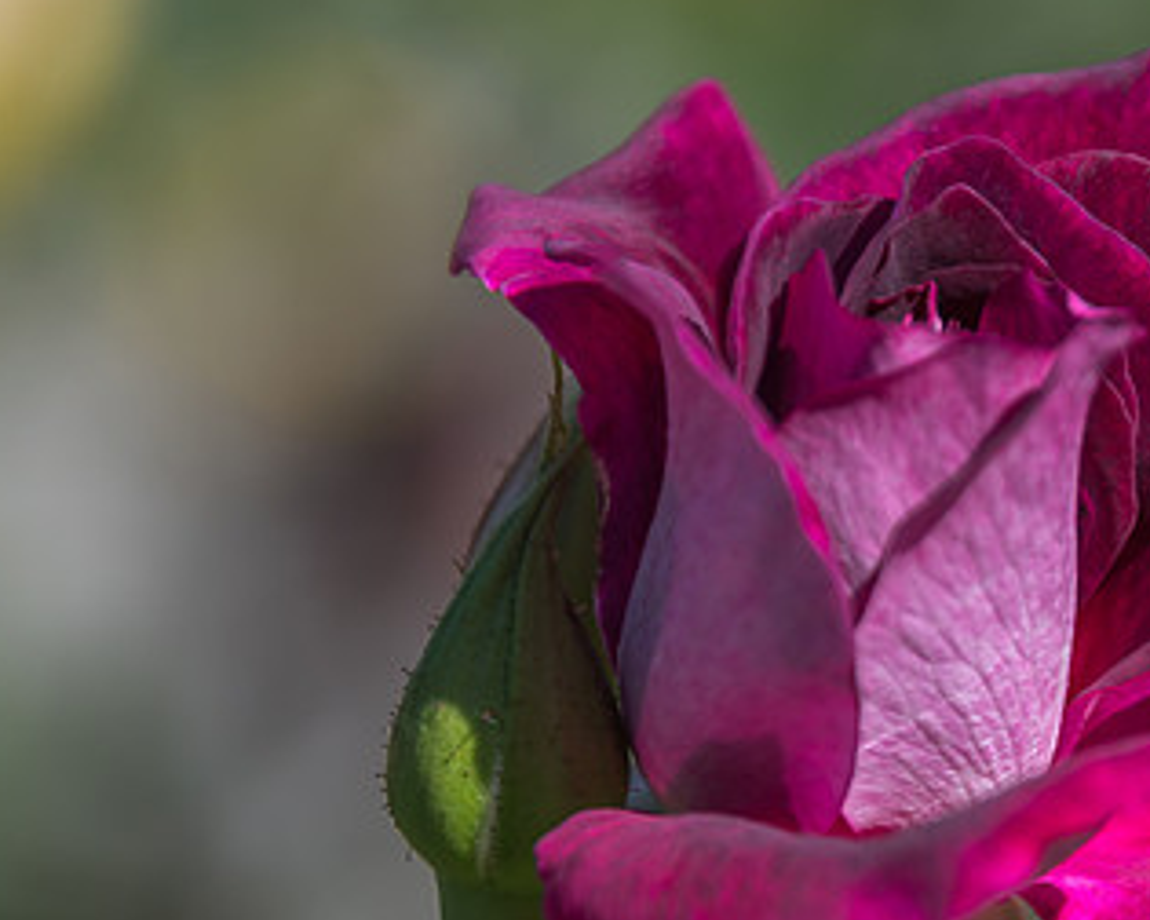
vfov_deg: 3.0
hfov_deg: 3.7
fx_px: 17664
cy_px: 546
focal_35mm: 519
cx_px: 949
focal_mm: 200
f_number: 5.6
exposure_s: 1/800
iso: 100
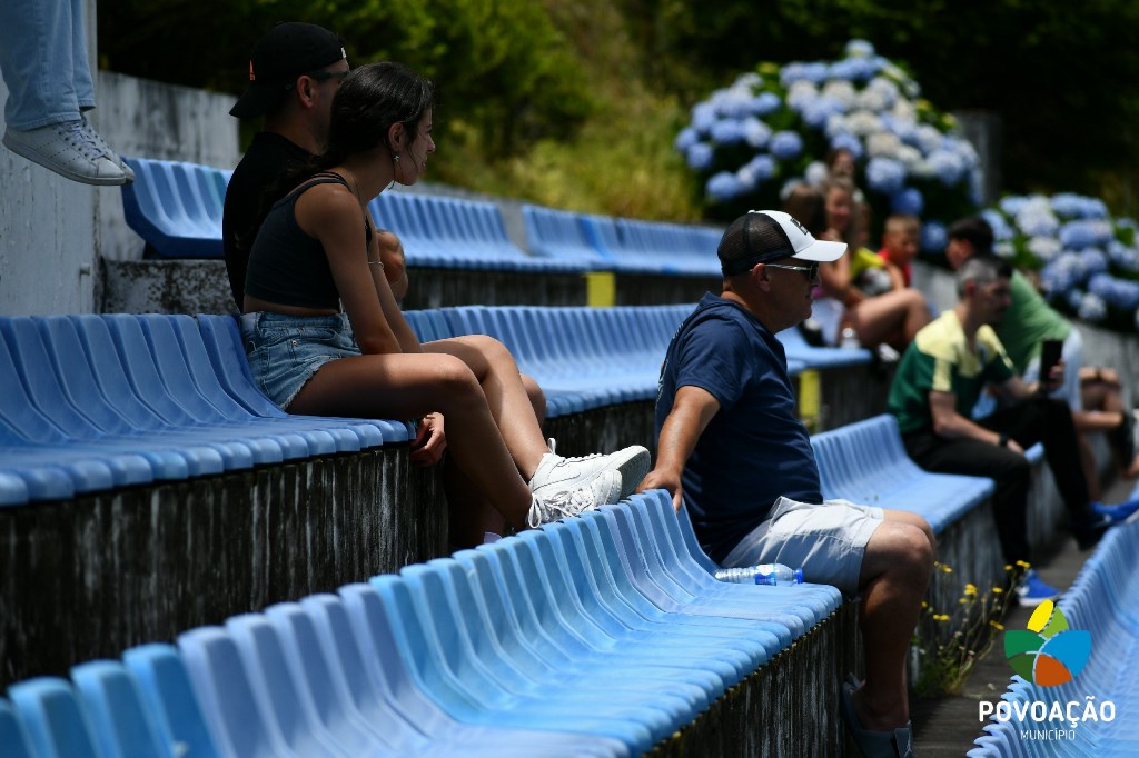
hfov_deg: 6.5
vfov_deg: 4.4
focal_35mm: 315
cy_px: 379
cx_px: 570
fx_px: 9962
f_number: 6.3
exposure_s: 1/1250
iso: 200
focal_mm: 210
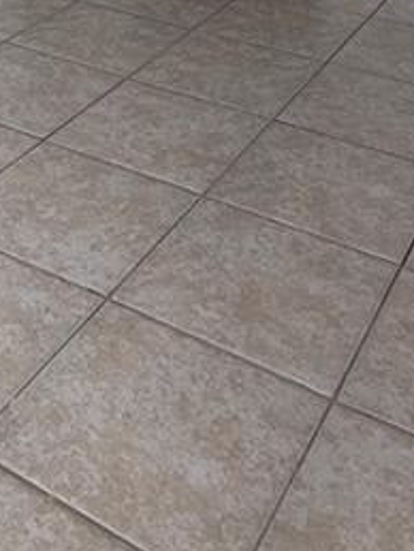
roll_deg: -0.5
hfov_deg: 21.9
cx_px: 6
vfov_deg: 23.7
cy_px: -278
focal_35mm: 65
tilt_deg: -4.7
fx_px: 1035
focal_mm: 2.22
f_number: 2.2
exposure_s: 1/101
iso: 40
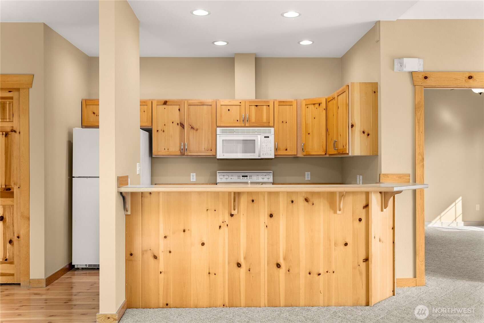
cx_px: 242
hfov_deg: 56.8
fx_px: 448
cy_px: 162
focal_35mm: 33
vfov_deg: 39.7
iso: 400
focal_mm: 33.3
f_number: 2.8
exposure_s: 1/15
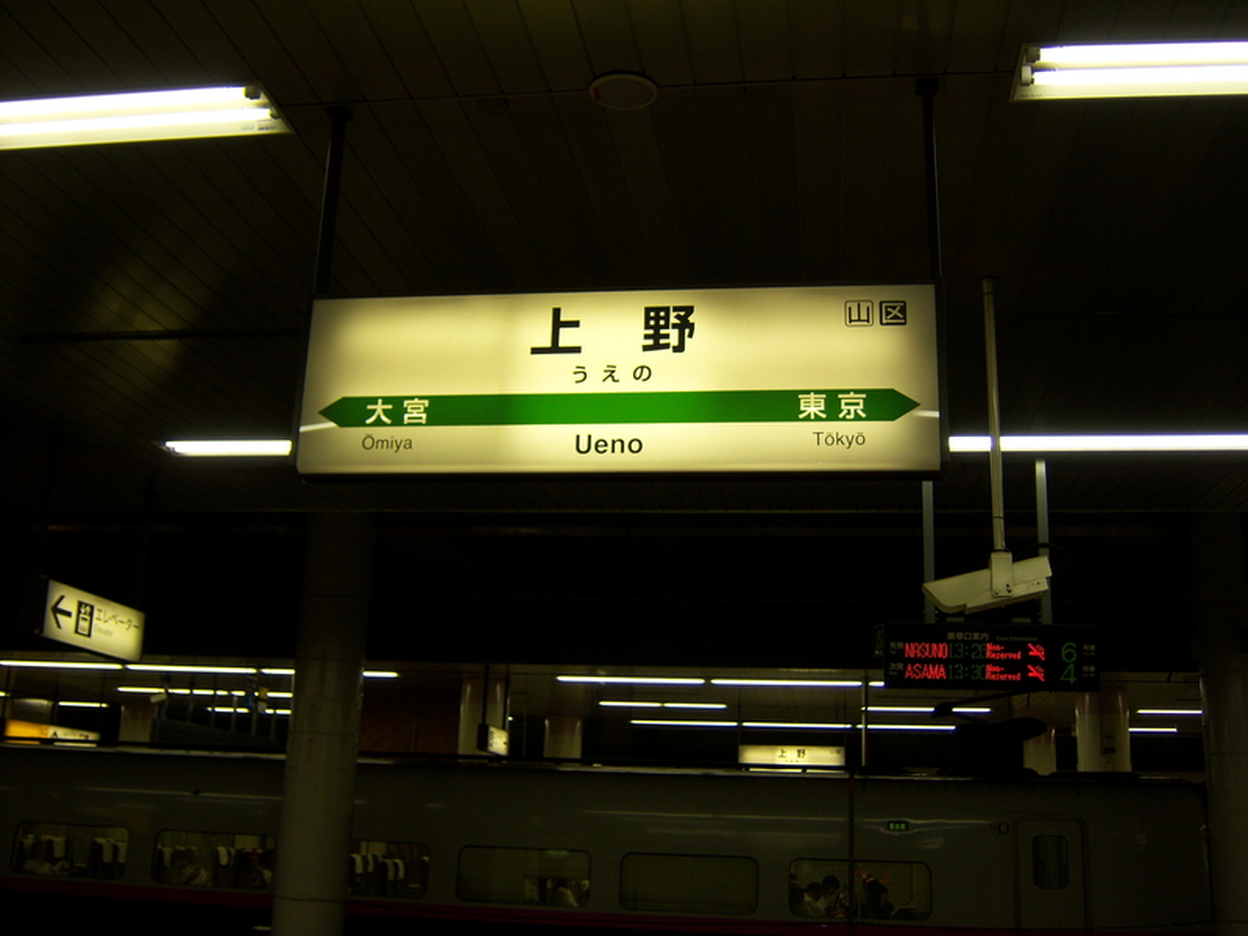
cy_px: 468
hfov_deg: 51.4
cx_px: 624
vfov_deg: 39.7
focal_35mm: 36
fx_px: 1298
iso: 80
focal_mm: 7.5
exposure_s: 1/60
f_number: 2.8
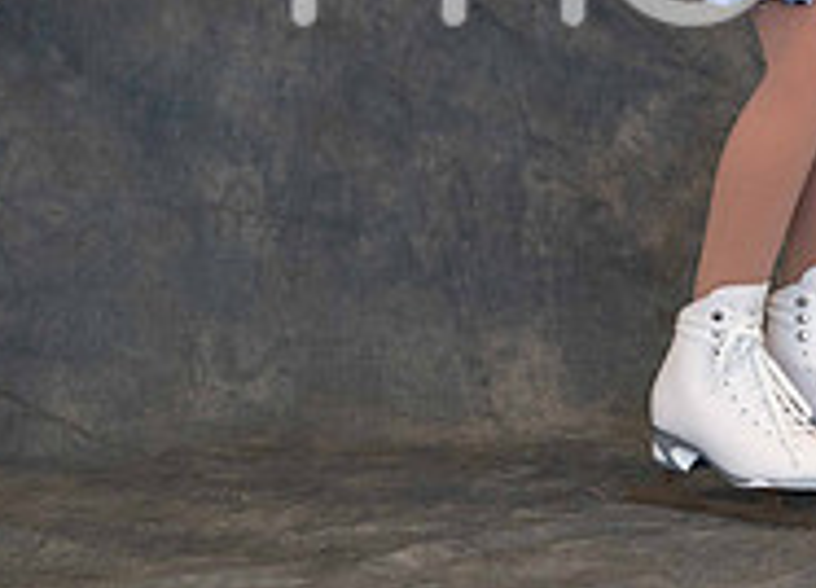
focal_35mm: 305
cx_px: 945
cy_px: -341
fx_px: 7089
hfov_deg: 6.6
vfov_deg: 4.7
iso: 1600
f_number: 3.5
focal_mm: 85
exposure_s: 1/160
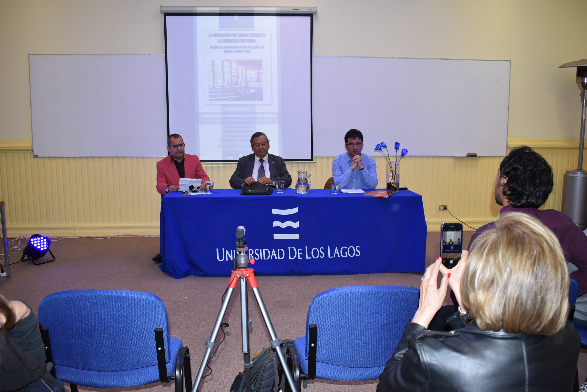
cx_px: 294
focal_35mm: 32
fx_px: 514
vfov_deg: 41.8
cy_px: 196
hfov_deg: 59.5
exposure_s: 1/80
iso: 800
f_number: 4.5
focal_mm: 21
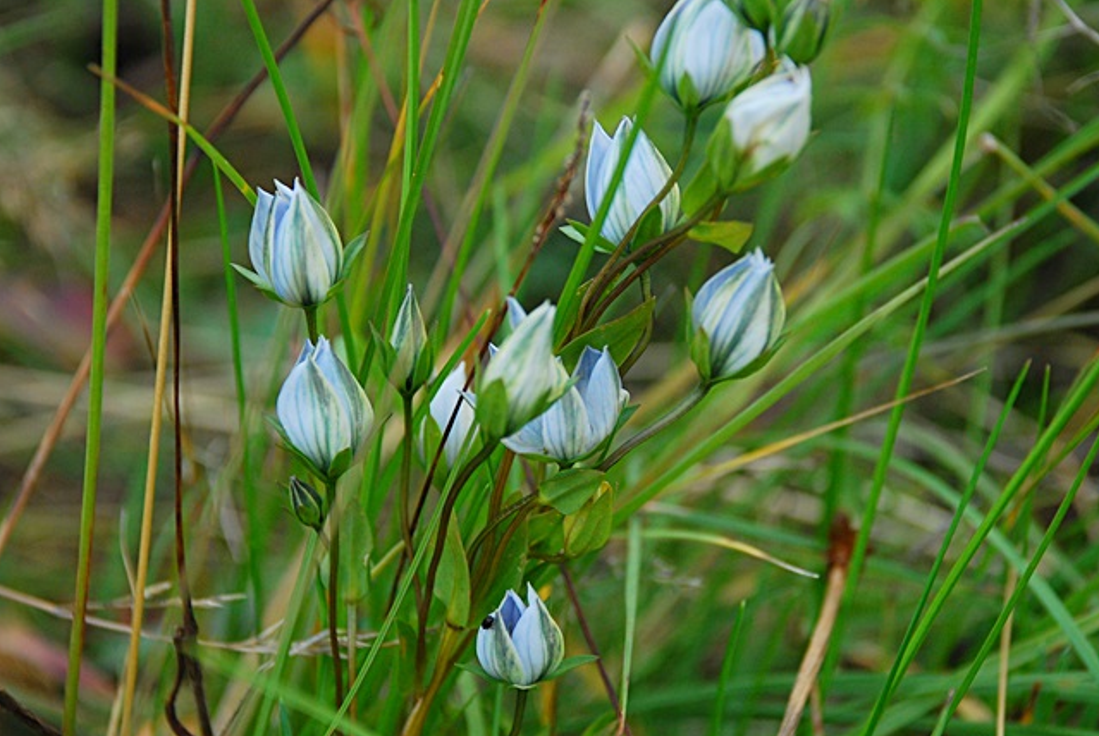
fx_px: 5166
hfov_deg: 12.1
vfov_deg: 8.1
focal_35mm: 169
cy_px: 335
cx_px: 605
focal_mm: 90
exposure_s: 1/200
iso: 400
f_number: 5.6
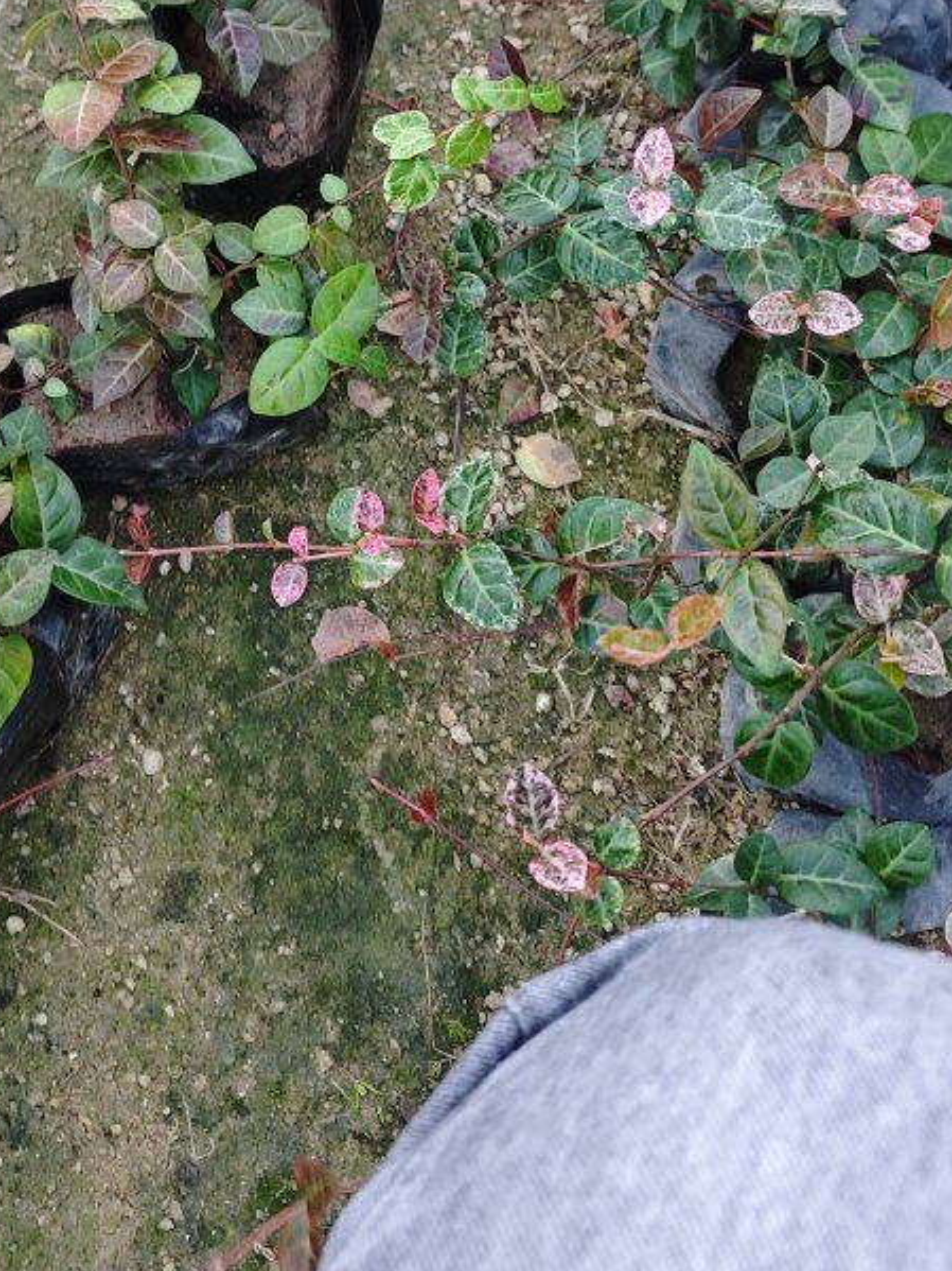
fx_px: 1504
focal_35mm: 41
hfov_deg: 34.2
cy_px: 198
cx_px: 210
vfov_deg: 43.0
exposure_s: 1/33.3
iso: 640
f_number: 1.6
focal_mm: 6.55
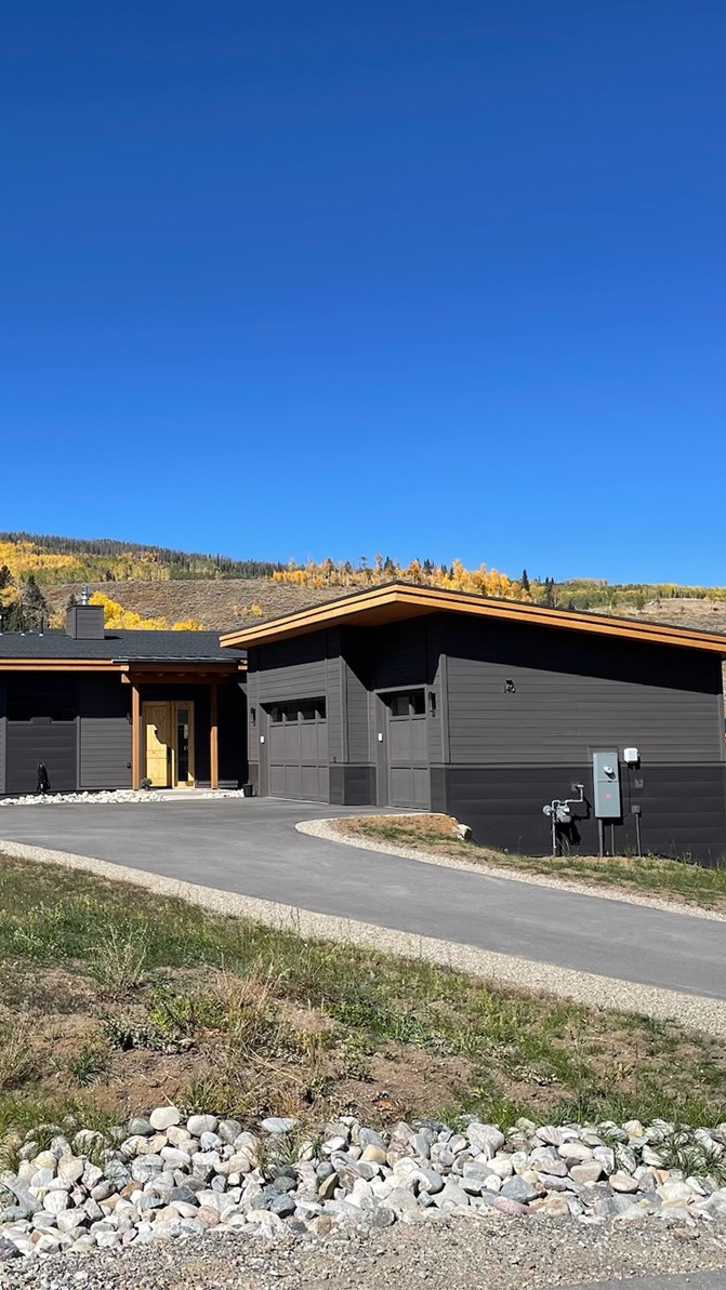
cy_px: 642
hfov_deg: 30.7
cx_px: 184
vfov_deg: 52.8
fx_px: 1301
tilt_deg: +5.7
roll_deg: +1.4
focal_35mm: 38
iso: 32
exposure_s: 1/3300
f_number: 1.6
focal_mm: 4.2
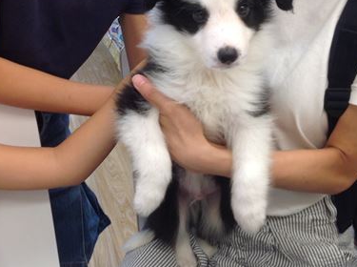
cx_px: 168
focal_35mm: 56
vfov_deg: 26.0
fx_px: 577
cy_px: 139
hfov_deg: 34.4
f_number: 2.4
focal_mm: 4.28
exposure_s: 1/40
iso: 64
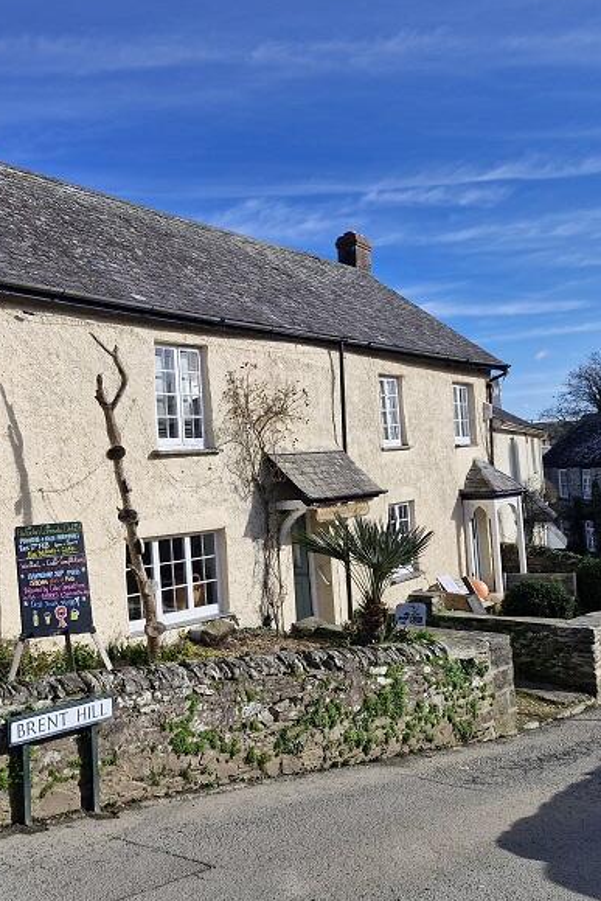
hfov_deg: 39.0
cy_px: 452
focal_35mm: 33
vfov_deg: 57.2
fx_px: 826
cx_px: 155
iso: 50
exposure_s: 1/2592
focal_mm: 5.54
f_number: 1.8
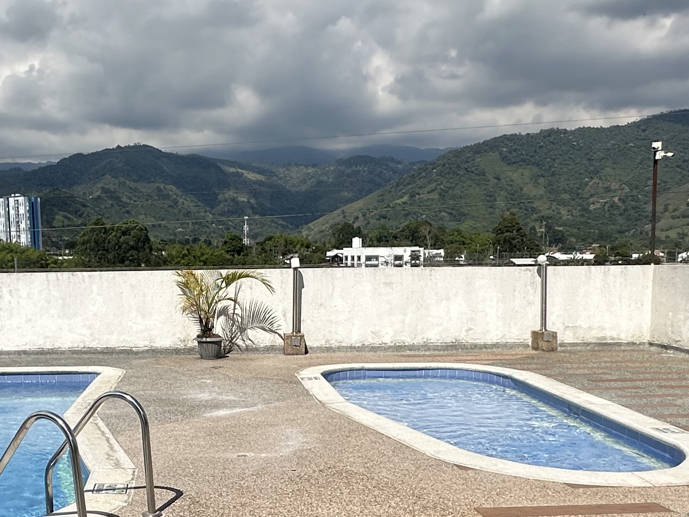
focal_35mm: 41
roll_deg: -1.7
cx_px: 206
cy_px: 388
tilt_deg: -12.9
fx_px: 816
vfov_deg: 34.4
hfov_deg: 44.8
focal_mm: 2.22
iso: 50
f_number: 2.2
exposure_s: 1/5051
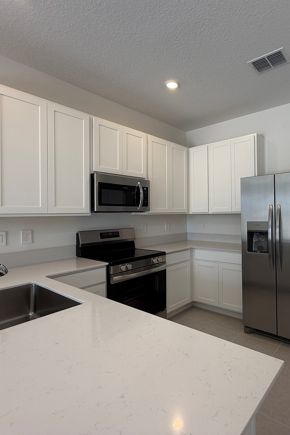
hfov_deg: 59.9
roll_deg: +0.9
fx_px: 242
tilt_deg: +4.4
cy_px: 212
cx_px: 202
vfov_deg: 84.0
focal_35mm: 20
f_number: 2.2
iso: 80
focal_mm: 2.22
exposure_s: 1/120
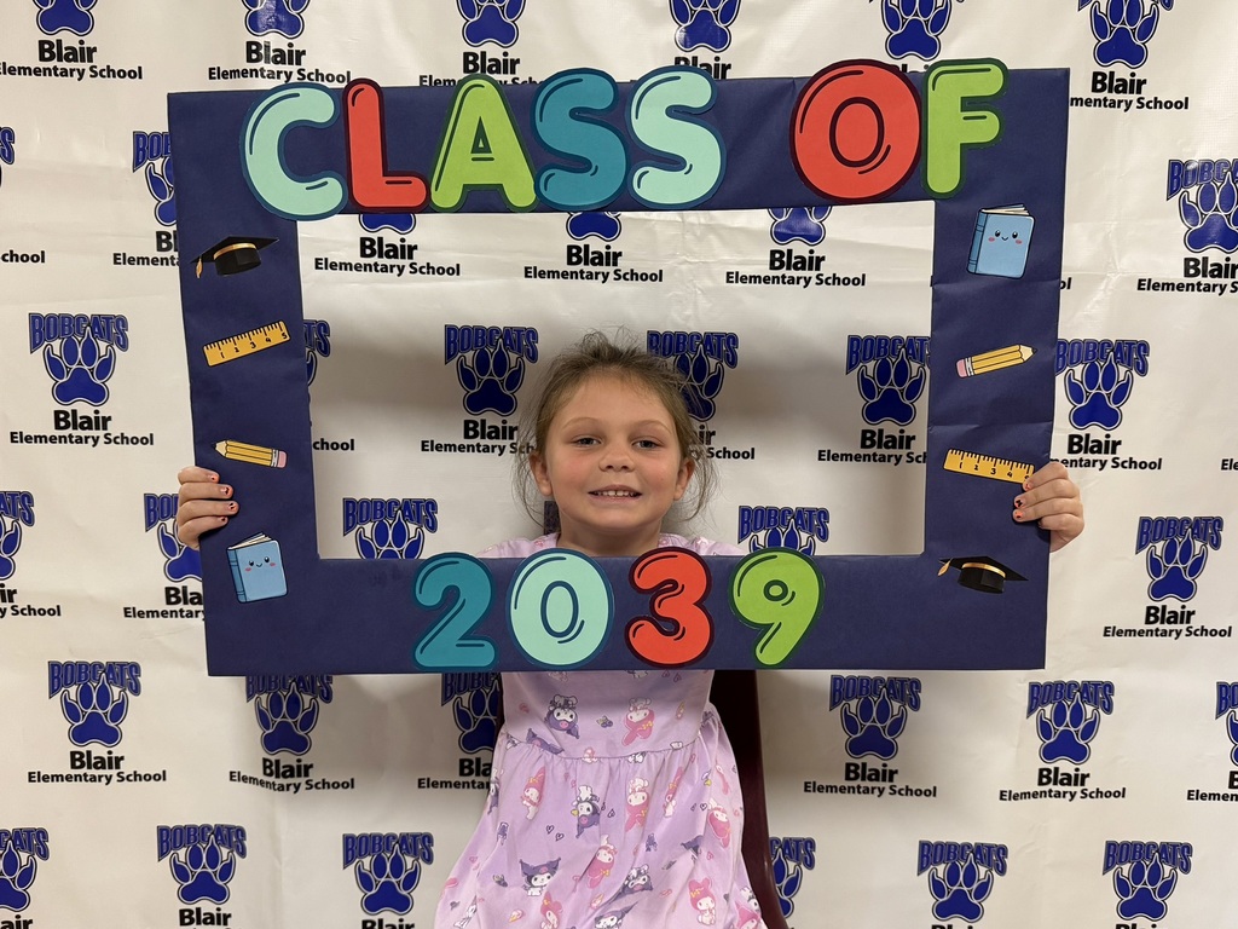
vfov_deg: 56.8
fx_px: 858
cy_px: 464
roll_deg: -1.3
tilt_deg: -7.8
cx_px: 619
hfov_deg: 71.6
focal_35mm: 24
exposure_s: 1/60
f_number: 1.78
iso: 320
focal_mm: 6.76
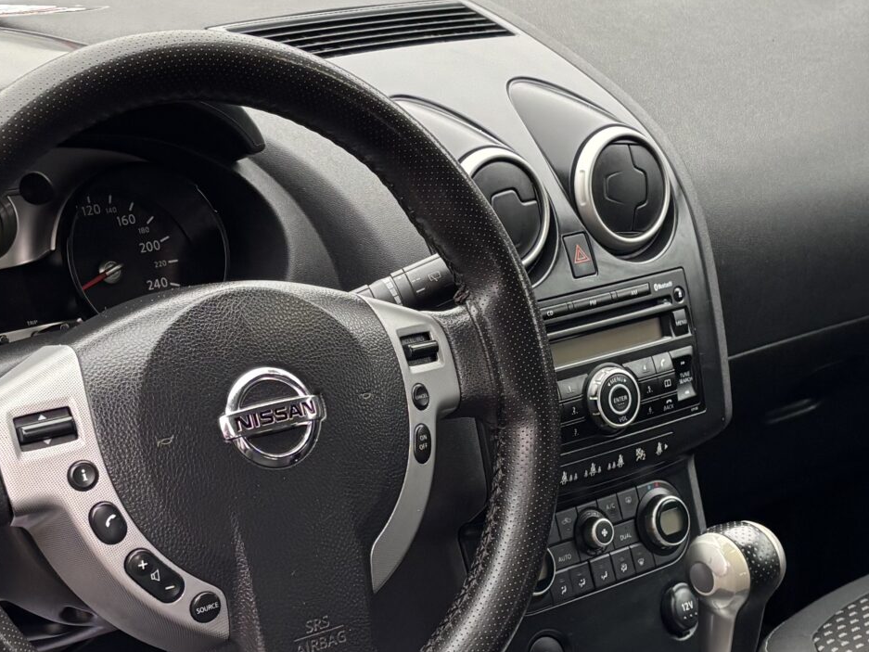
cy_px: 378
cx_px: 379
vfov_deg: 20.7
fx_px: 1783
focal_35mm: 71
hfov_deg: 27.4
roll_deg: -8.4
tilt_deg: -18.8
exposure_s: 1/70
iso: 125
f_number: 1.6
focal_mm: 5.96
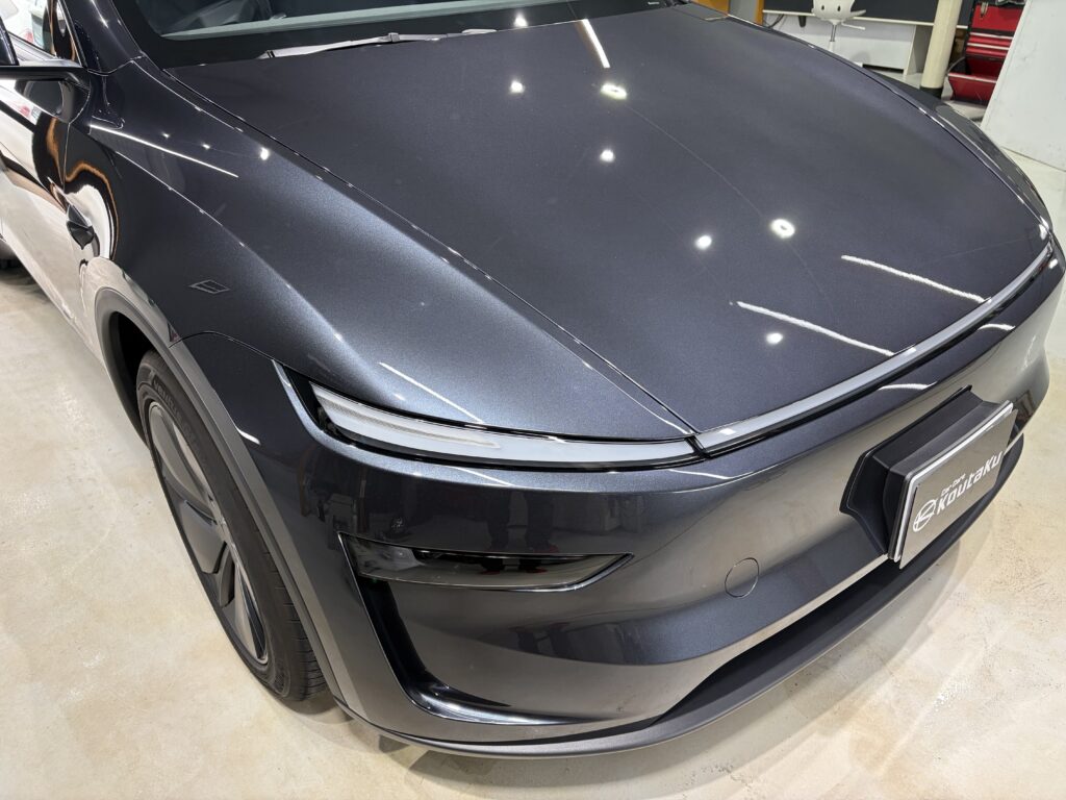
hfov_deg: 67.3
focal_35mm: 26
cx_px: 533
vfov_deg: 53.1
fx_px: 801
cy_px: 400
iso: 100
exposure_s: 1/120
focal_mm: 5.96
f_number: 1.6
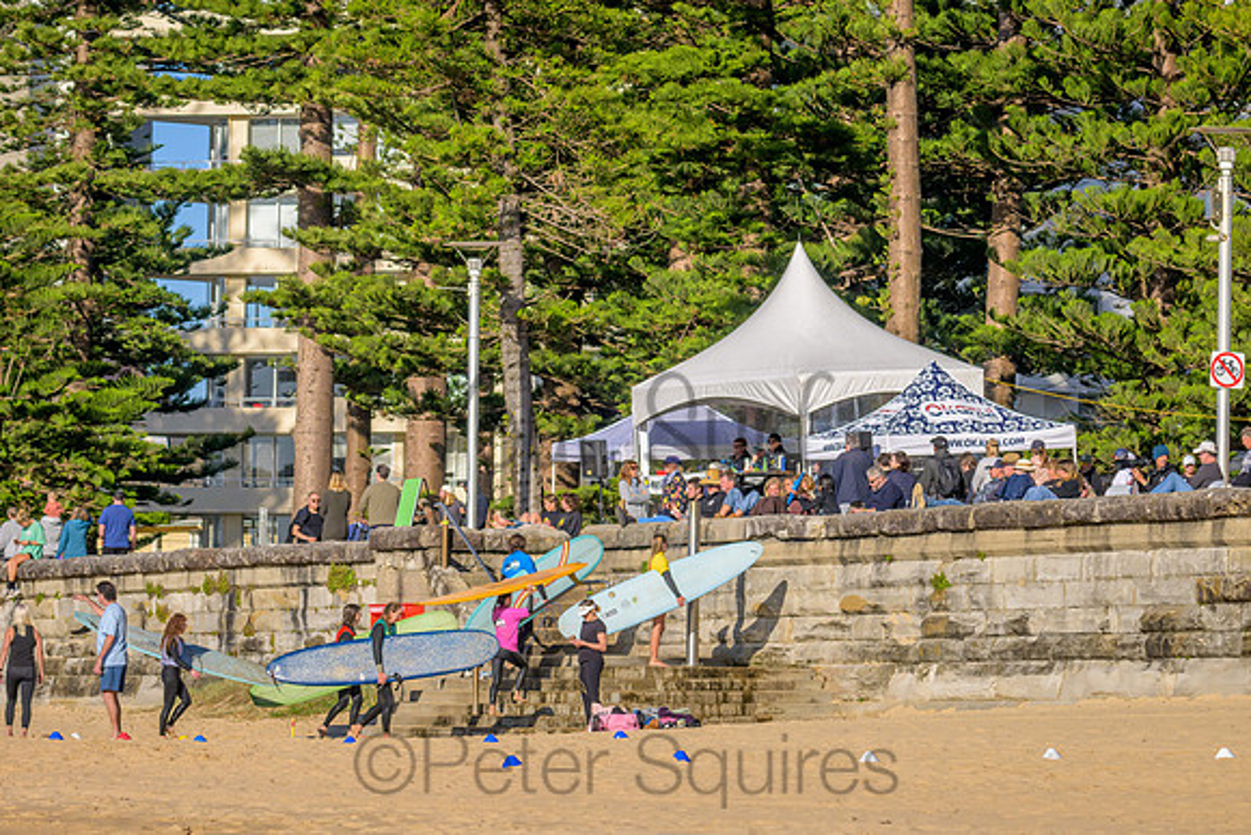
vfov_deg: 6.4
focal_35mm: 213
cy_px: 418
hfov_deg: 9.6
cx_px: 626
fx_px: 7415
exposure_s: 1/1250
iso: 1100
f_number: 11
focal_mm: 200
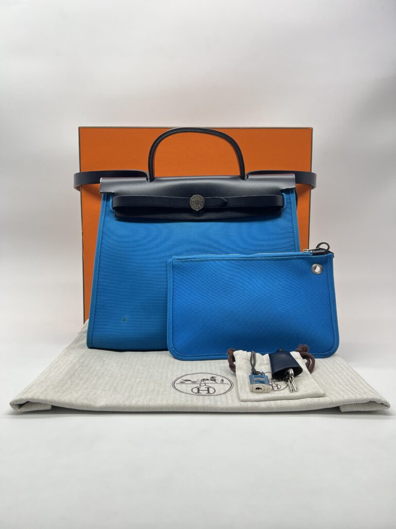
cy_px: 264
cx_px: 198
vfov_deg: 67.3
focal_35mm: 26
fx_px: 397
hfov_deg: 53.1
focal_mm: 5.7
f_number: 1.5
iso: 50
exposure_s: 1/100
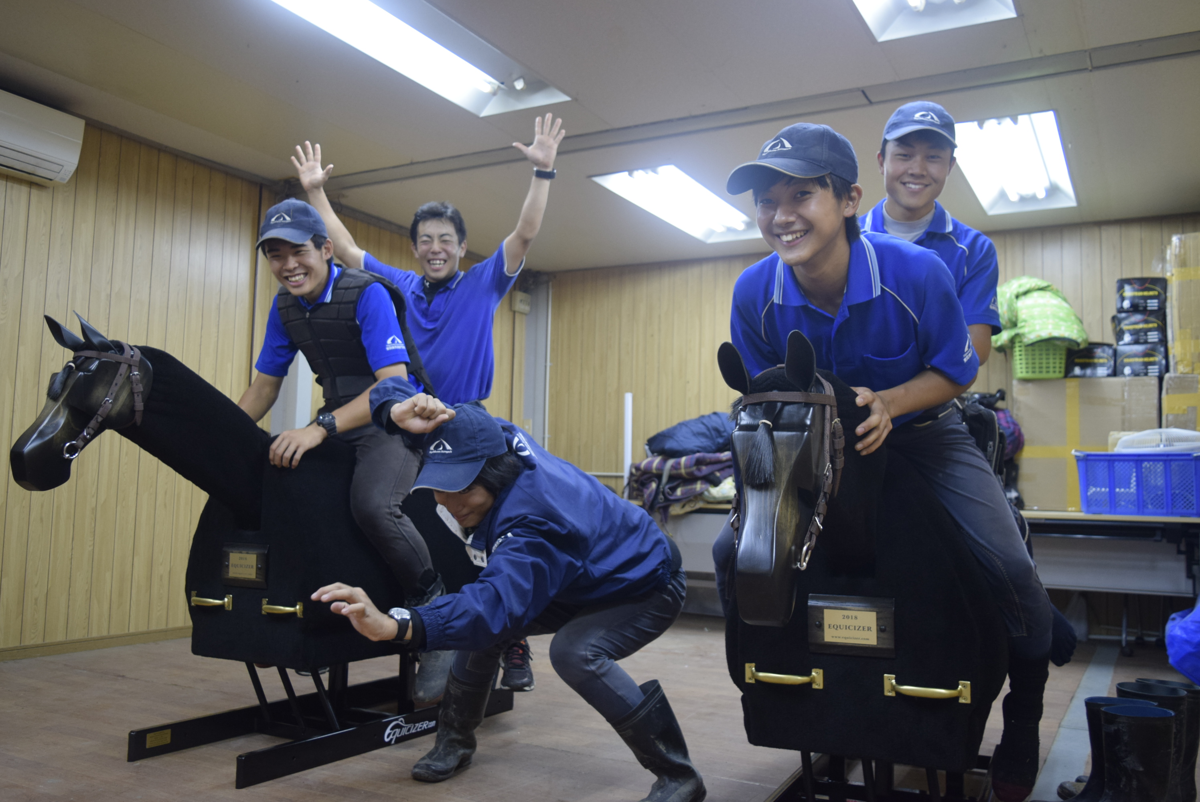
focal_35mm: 30
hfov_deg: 61.9
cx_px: 600
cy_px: 401
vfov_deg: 43.7
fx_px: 1001
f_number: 4
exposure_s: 1/60
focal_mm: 20
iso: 800
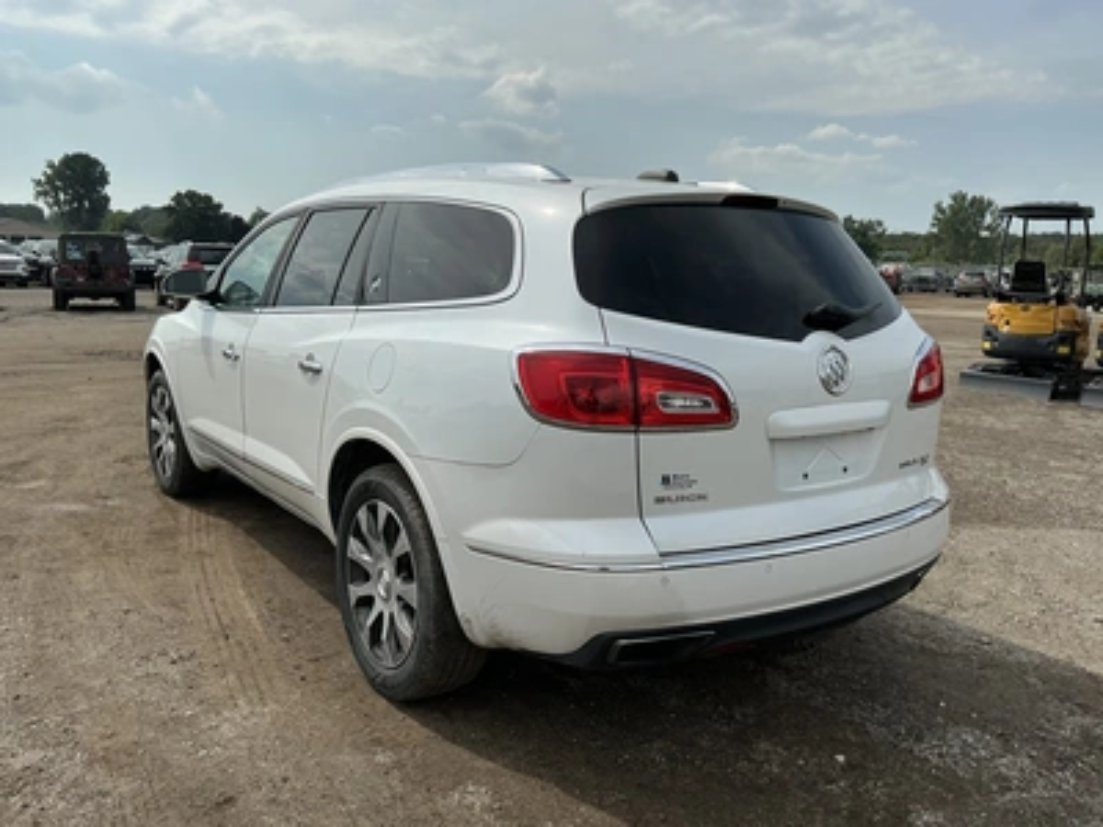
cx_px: 552
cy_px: 414
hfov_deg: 63.4
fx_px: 892
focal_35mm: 28
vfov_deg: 49.7
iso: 25
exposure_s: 1/3322
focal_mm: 3
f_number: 1.8
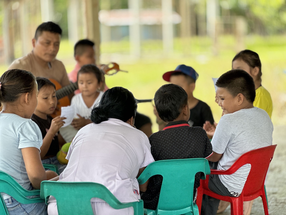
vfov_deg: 19.1
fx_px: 636
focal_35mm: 77
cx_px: 143
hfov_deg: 25.3
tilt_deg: -5.6
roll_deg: +2.4
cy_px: 108
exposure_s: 1/121
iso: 64
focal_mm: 9
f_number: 2.8
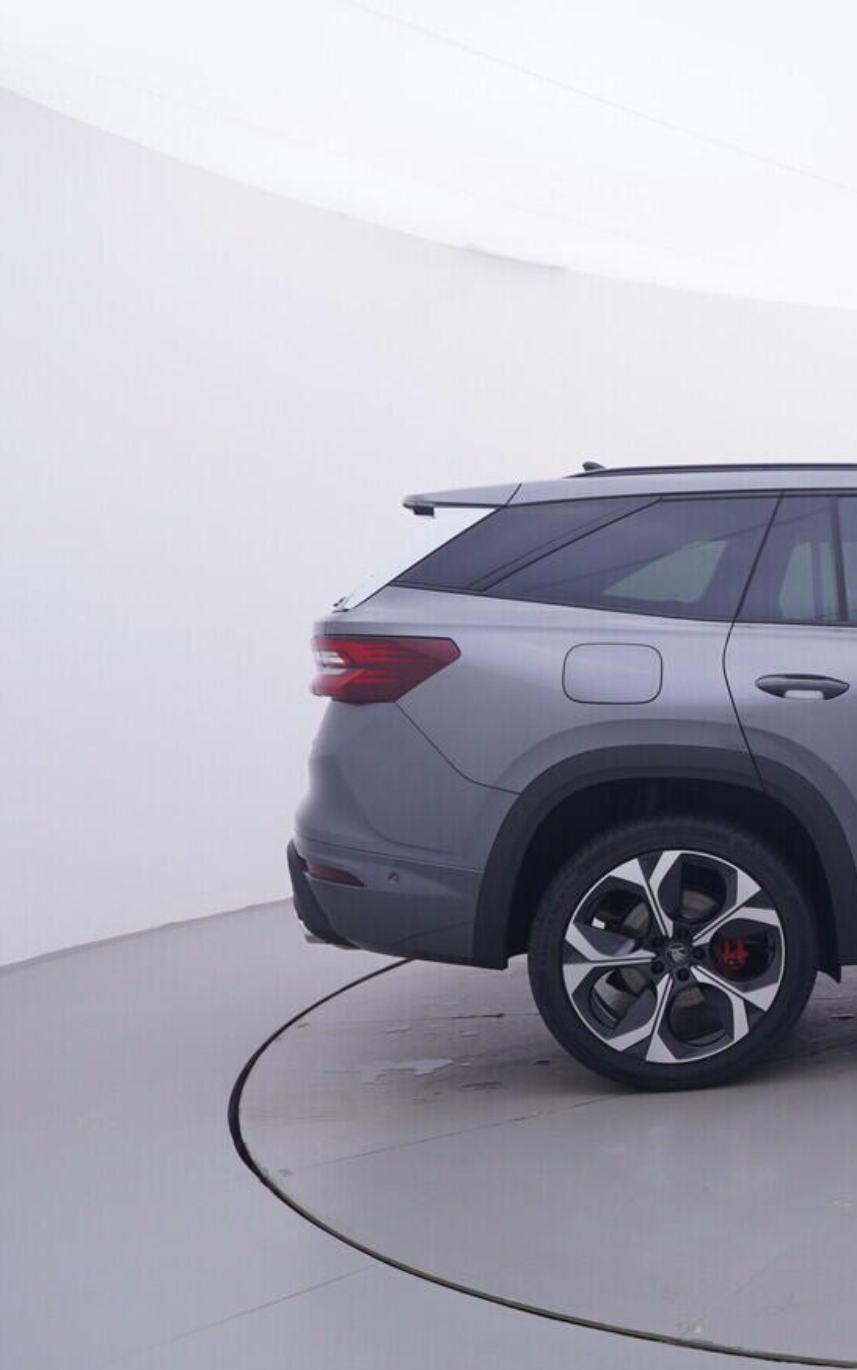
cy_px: 705
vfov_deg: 51.7
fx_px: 1413
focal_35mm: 38
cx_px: 1102
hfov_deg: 28.1
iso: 200
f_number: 5
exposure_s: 1/80
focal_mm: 15
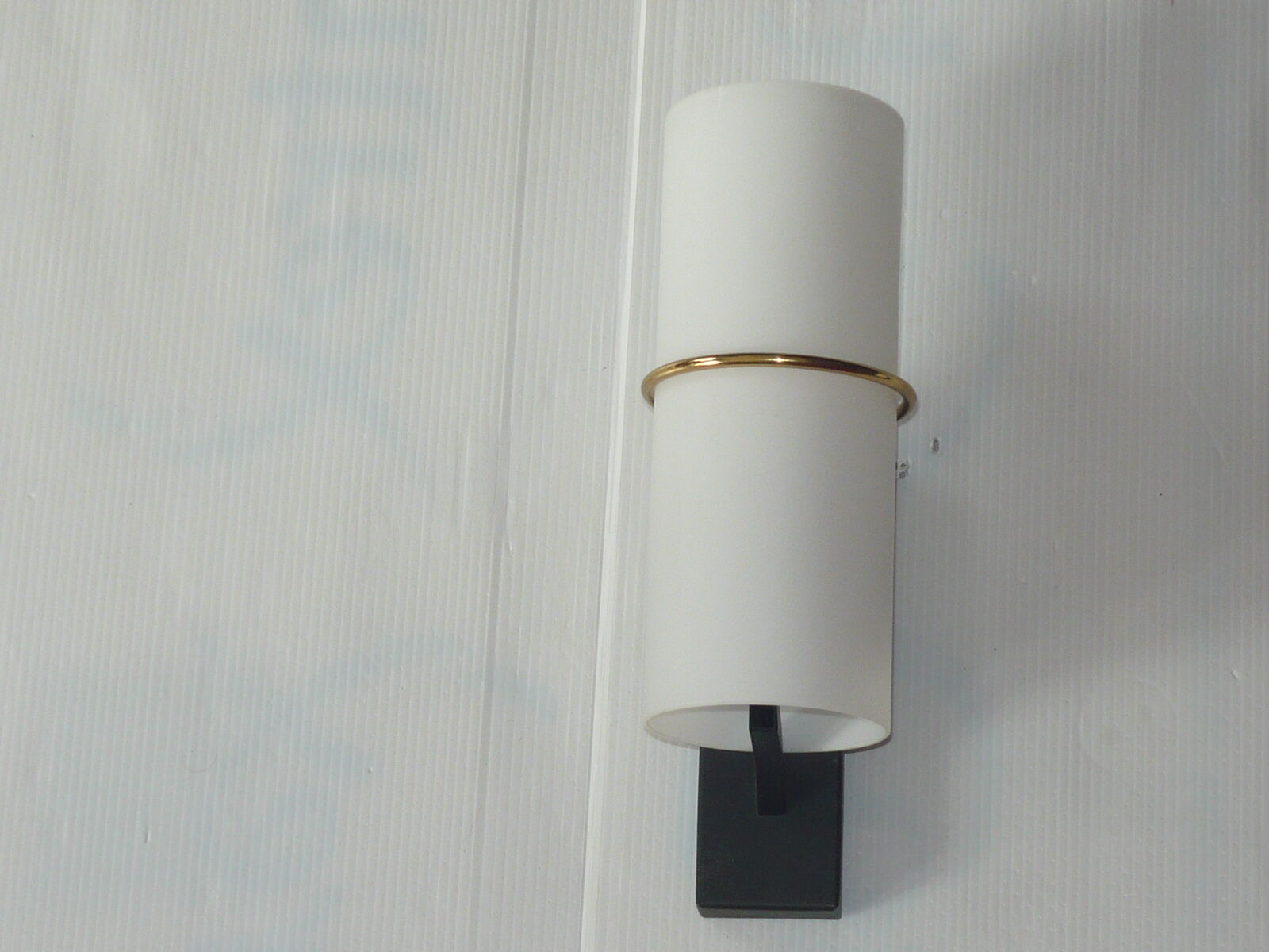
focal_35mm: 93
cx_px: 634
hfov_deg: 21.1
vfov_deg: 15.9
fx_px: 3409
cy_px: 476
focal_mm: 9.6
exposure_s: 1/80
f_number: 3.5
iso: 100
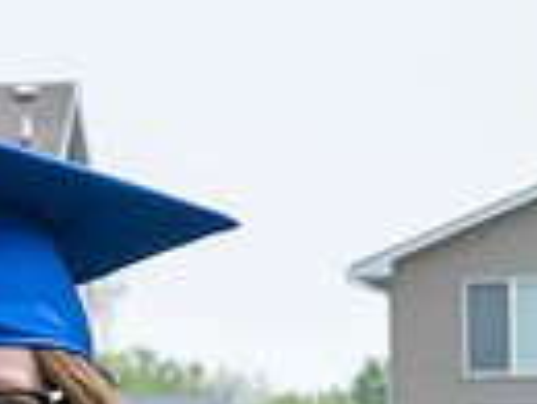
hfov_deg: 3.4
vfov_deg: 2.6
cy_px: 540
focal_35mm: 578
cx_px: -676
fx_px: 8983
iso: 200
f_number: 13
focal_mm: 70
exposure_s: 1/250
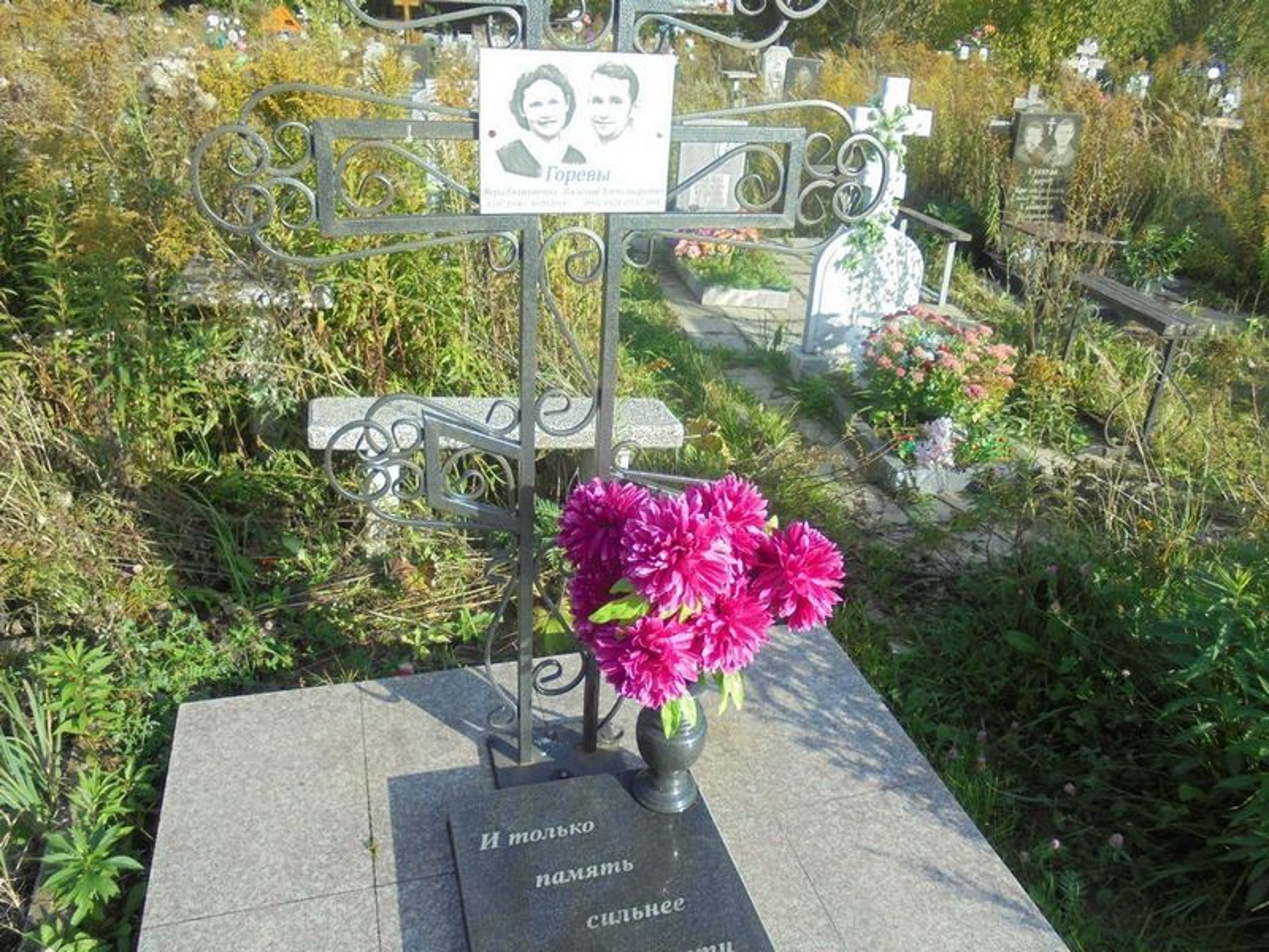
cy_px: 476
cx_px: 634
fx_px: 953
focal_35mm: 26
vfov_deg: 53.1
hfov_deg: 67.3
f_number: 11.5
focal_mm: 4.6
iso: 100
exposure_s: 1/250
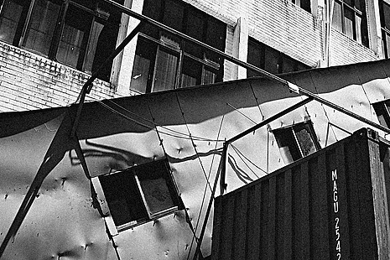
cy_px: 131
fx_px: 509
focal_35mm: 47
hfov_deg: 41.1
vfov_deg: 28.6
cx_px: 278
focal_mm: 18.3
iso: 160
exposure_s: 1/200
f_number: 4
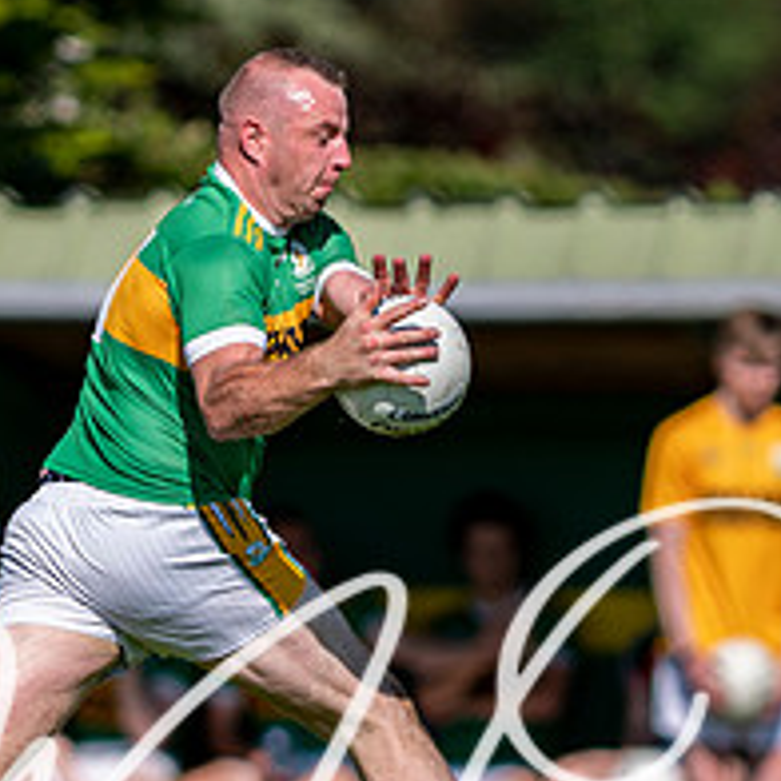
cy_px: 721
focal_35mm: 1288
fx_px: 32877
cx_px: 140
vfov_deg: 1.4
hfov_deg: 1.4
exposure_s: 1/2500
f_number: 2.8
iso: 100
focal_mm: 300
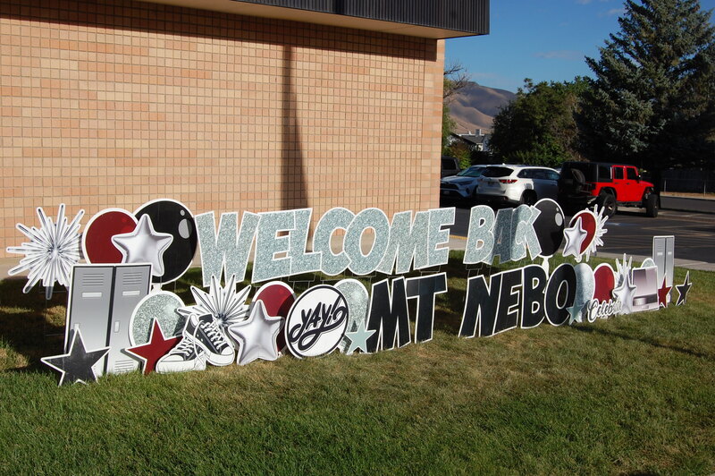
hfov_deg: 43.6
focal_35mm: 45
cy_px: 238
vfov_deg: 29.8
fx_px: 893
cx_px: 358
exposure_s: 1/500
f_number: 11
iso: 200
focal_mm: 30
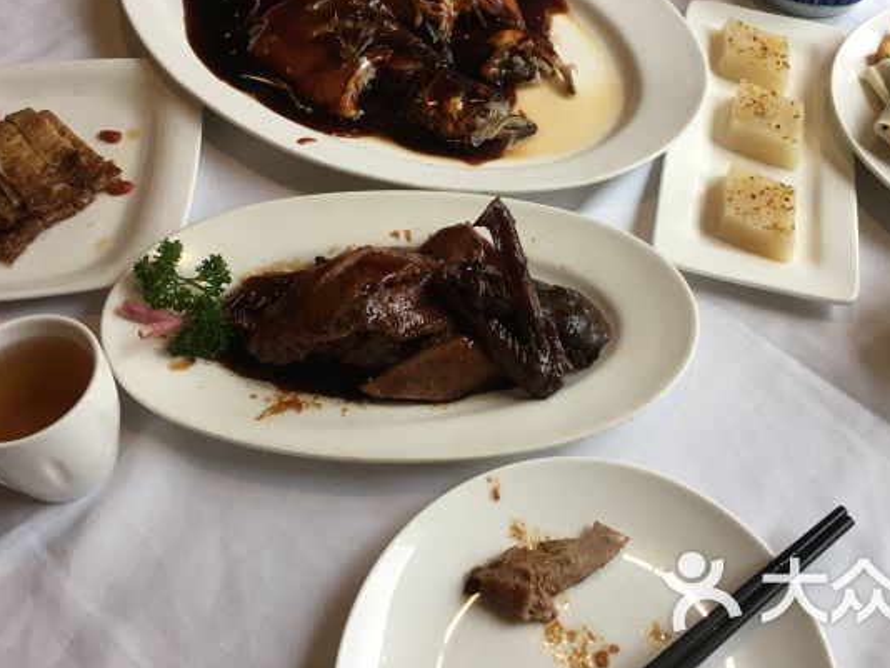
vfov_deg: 37.5
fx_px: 977
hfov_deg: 48.9
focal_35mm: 38
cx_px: 497
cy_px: 241
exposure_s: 1/33
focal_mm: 4.15
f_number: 2.2
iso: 25
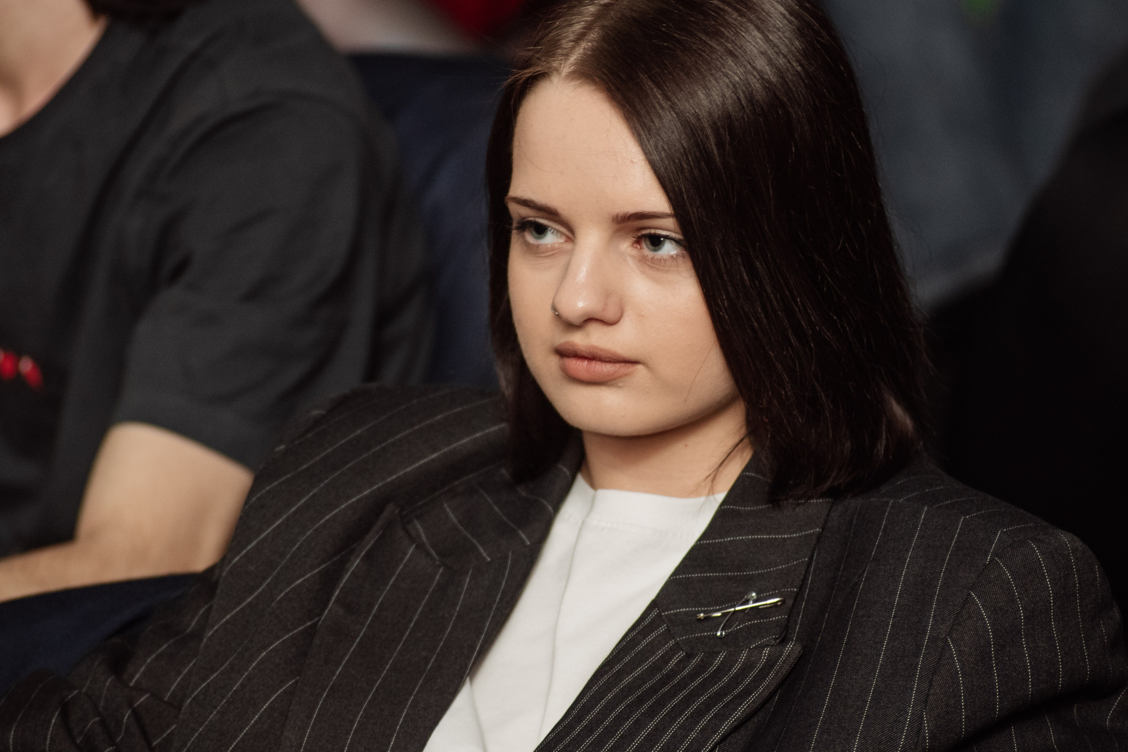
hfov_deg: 7.5
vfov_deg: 5.0
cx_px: 549
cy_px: 366
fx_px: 8578
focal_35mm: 274
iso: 500
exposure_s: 1/160
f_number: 4
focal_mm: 200
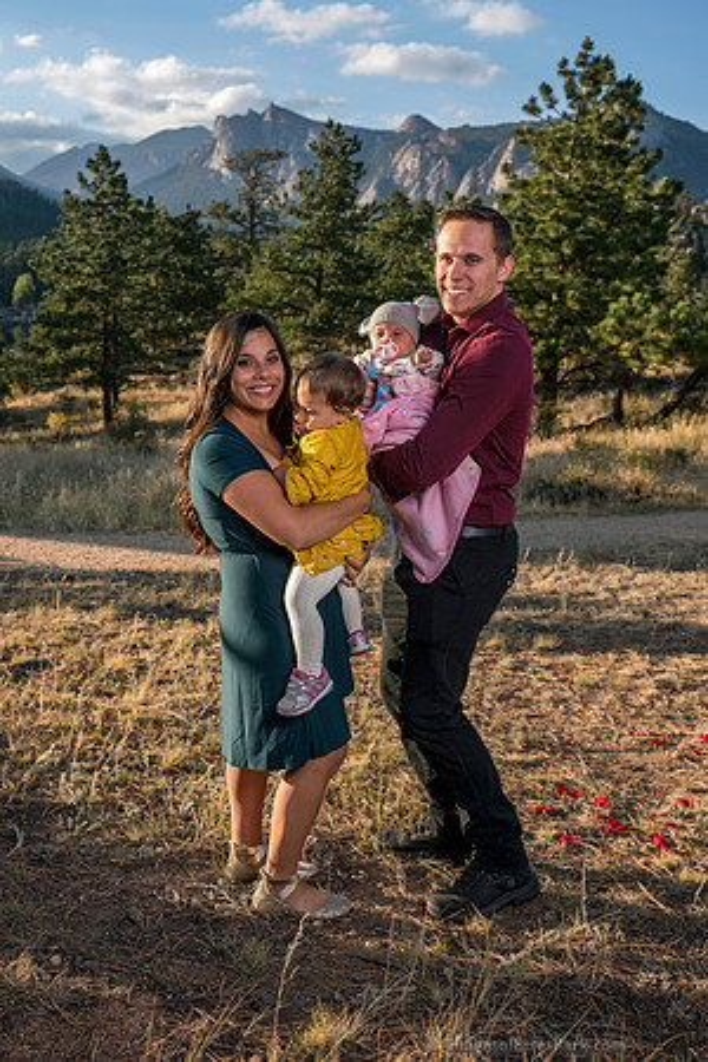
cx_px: 354
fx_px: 1032
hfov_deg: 37.9
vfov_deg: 54.4
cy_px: 531
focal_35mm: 35
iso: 160
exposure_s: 1/400
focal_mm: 35
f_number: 5
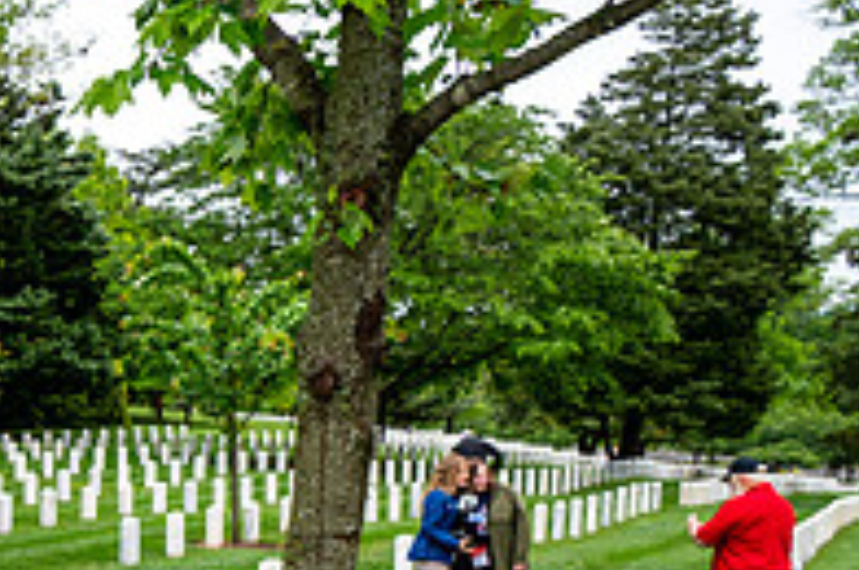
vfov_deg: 17.8
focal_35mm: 71
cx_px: -386
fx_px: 1691
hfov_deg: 23.5
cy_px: 750
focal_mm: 24
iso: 250
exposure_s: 1/100
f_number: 6.3
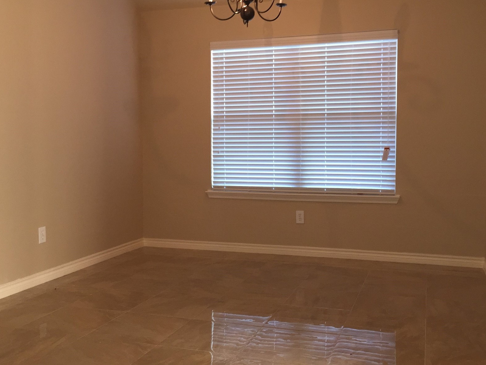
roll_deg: -0.3
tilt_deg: -2.7
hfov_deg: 49.0
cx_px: 252
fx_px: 533
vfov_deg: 37.7
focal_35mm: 38
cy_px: 169
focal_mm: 4.15
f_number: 2.2
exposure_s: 1/30
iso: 100
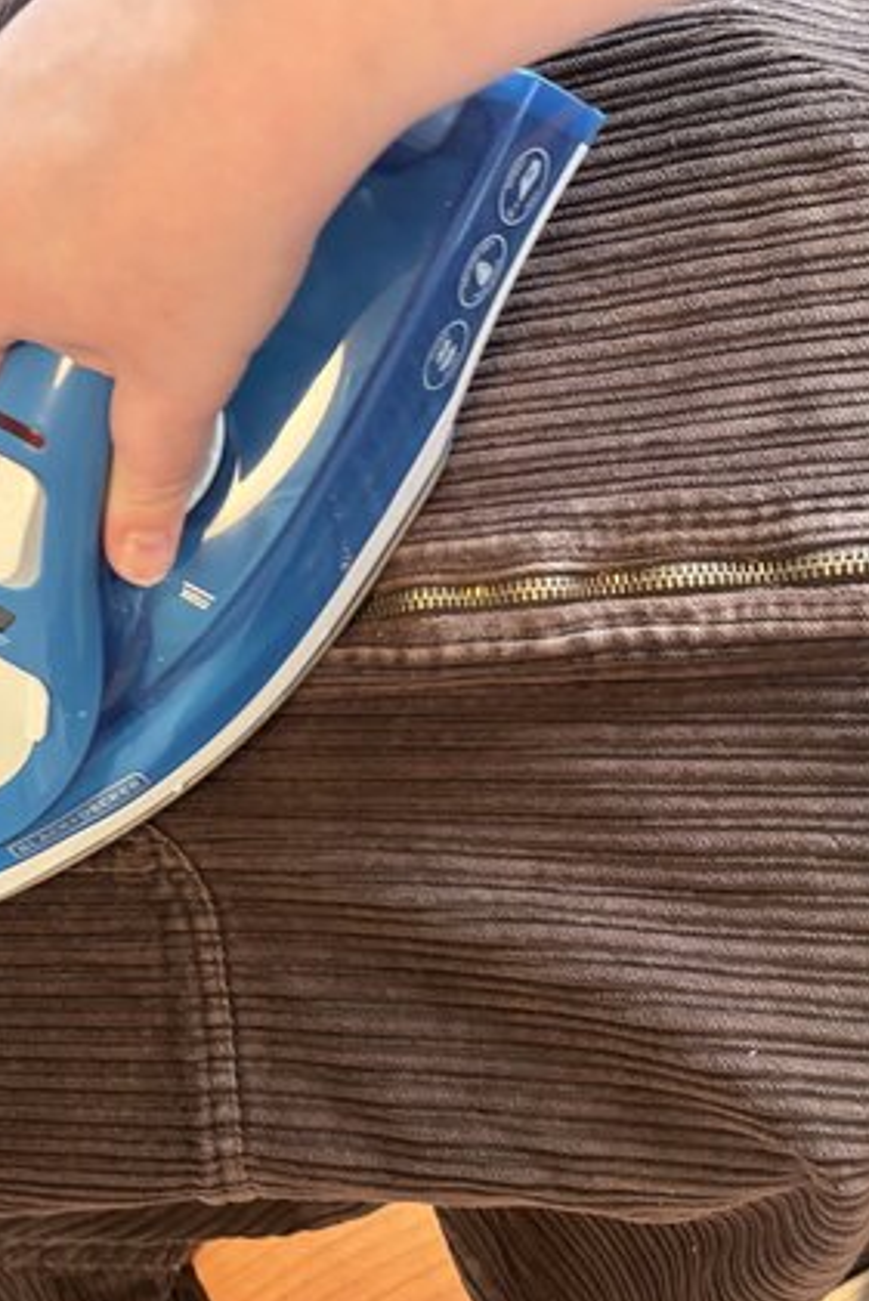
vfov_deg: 50.7
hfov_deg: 32.2
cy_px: 630
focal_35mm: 38
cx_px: -9
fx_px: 1375
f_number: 1.6
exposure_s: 1/60
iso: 320
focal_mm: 5.96
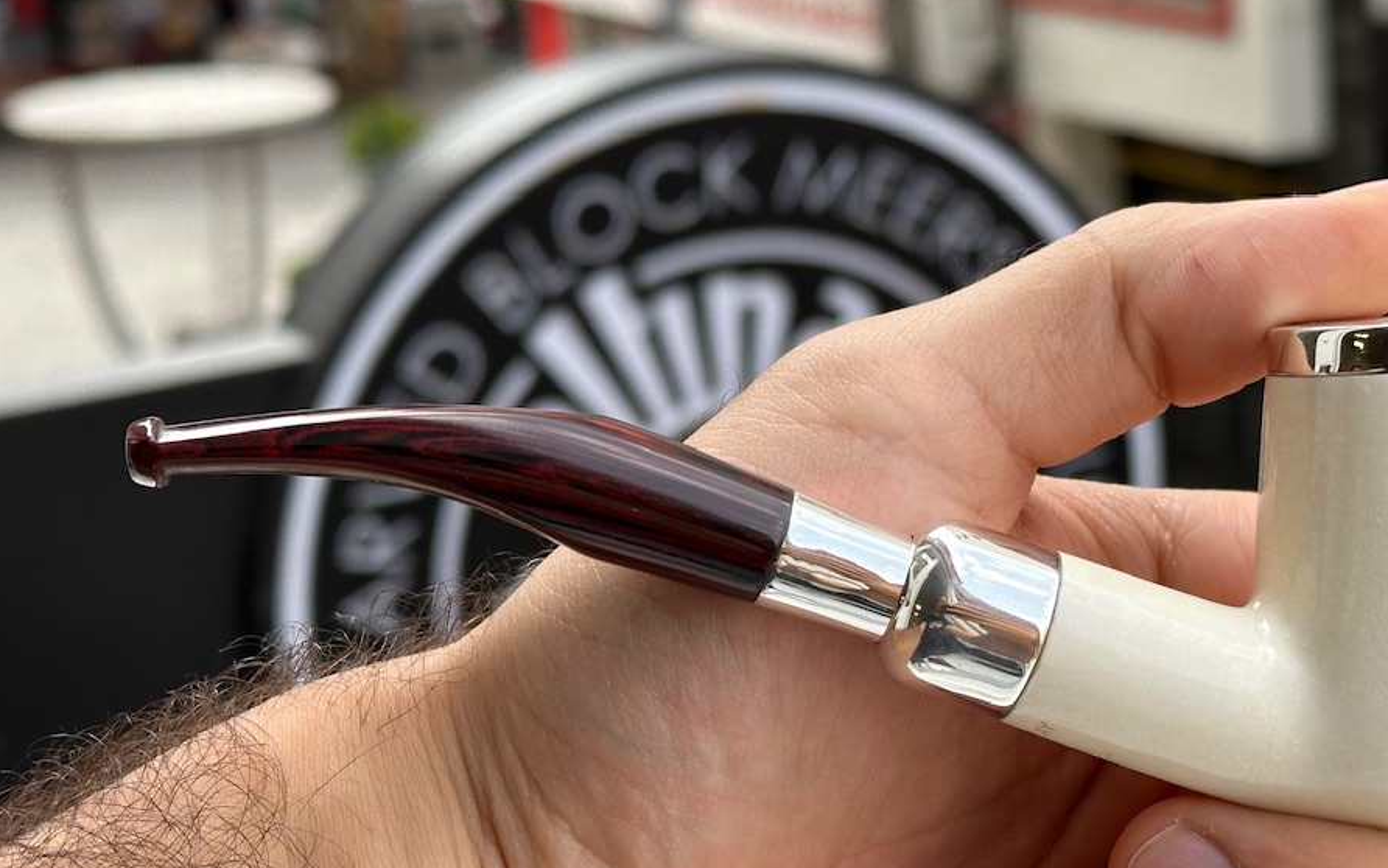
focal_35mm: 73
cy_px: 507
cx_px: 892
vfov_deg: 17.9
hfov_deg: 28.1
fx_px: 2762
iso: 64
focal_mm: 6.86
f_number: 1.78
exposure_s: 1/880
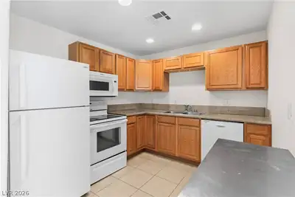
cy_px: 98
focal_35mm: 17
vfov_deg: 70.5
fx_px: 139
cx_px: 148
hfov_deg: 93.3
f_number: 8
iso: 400
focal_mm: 17
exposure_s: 1/10
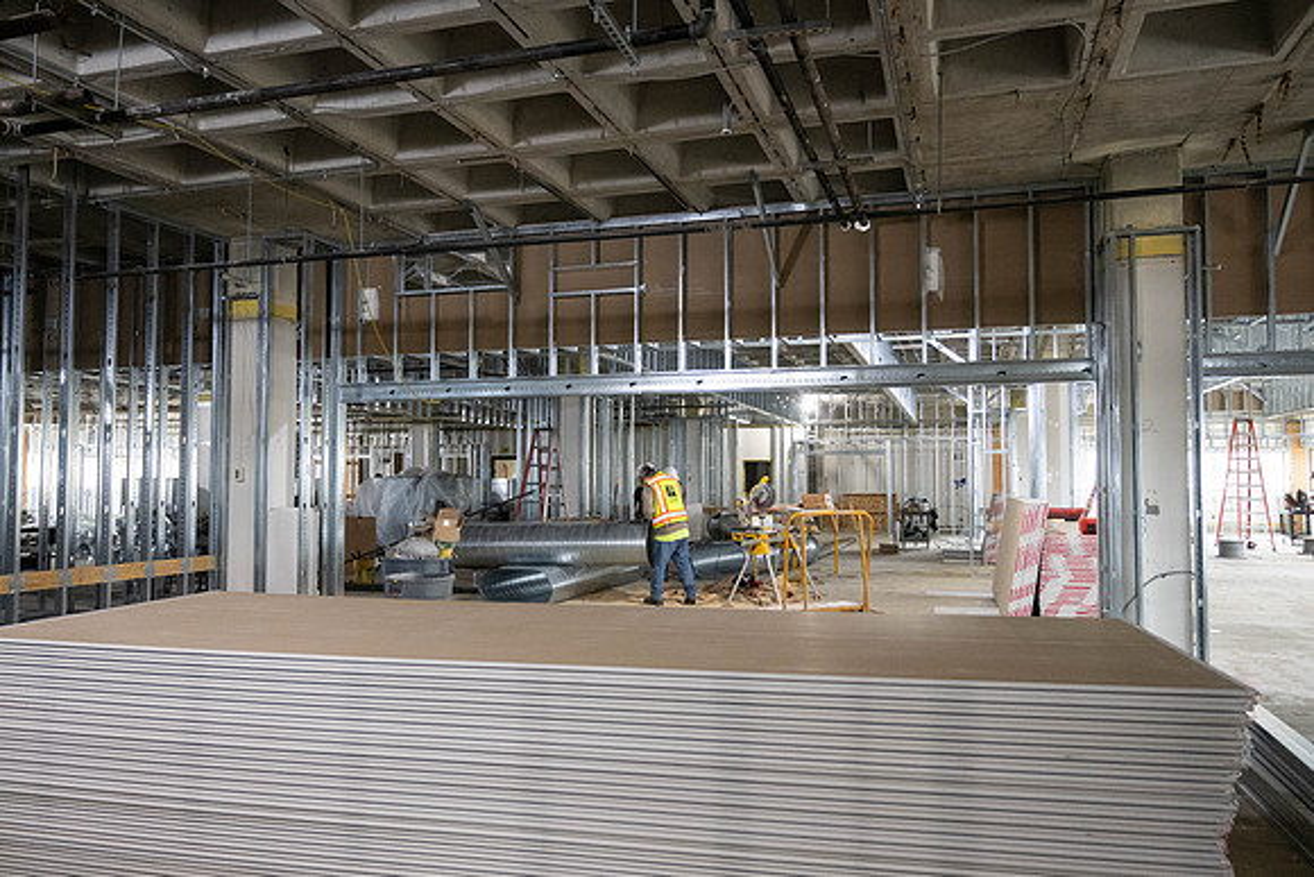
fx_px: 973
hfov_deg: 68.0
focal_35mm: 27
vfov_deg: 48.5
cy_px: 438
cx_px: 657
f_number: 4
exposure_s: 1/250
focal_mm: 26
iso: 3200
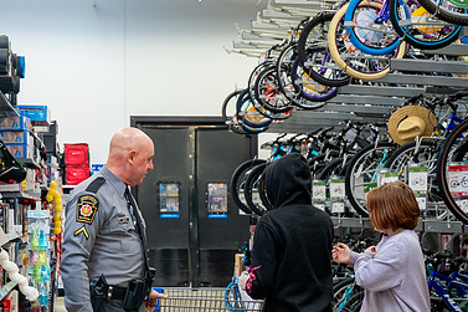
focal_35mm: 73
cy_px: 226
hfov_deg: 27.5
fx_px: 949
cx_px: 155
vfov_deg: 18.6
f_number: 5
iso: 2000
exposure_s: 1/100
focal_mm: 46
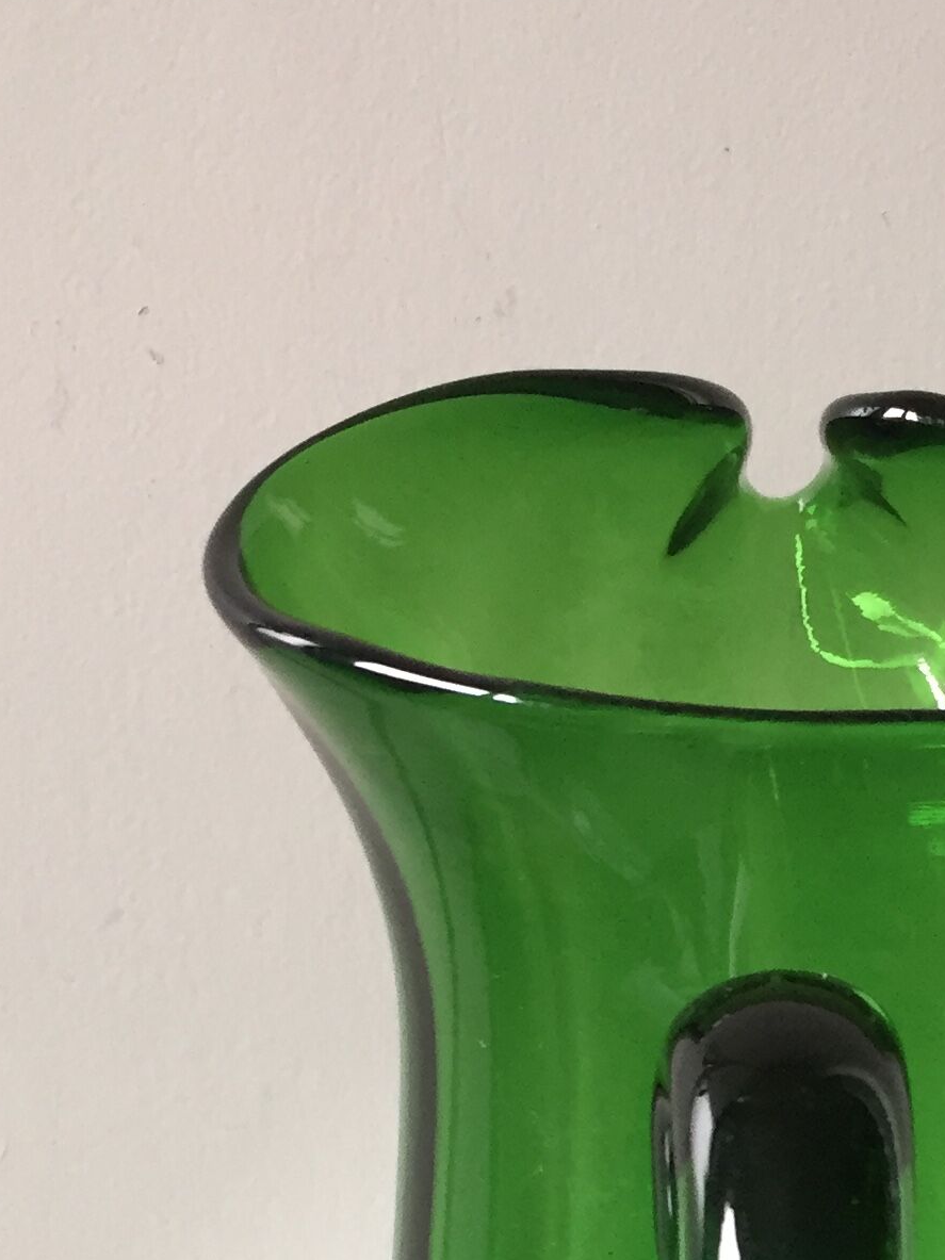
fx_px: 2912
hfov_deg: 18.1
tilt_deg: -17.7
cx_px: 847
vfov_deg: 23.0
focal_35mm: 80
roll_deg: +0.2
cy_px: 1382
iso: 100
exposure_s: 1/33
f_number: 2.2
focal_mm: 4.15
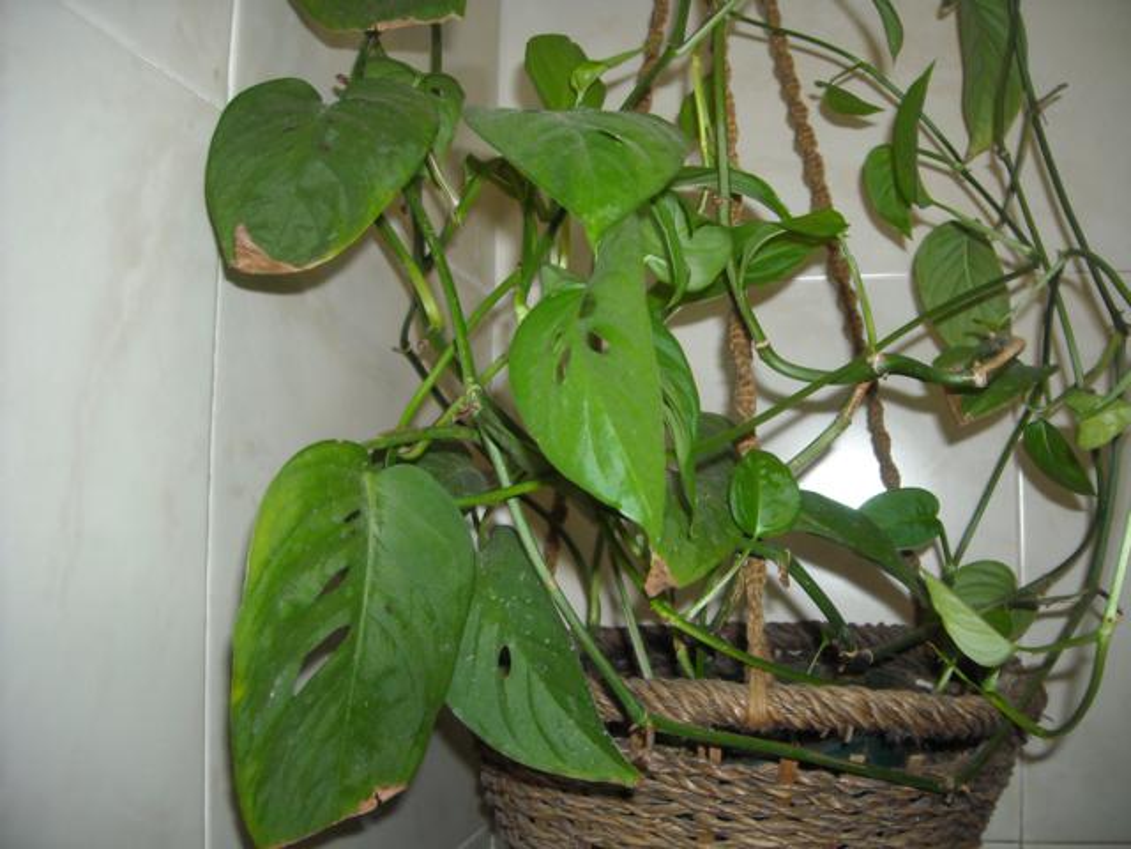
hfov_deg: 52.6
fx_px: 1144
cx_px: 566
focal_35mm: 35
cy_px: 424
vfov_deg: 40.7
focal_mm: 5.7
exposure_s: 1/60
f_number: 2.8
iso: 200
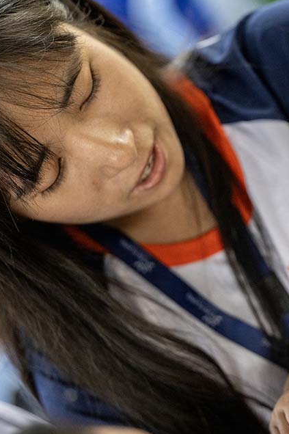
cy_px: 217
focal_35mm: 133
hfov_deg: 10.3
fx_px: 1602
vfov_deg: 15.4
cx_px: 258
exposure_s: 1/3200
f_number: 2.8
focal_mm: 88
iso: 2200
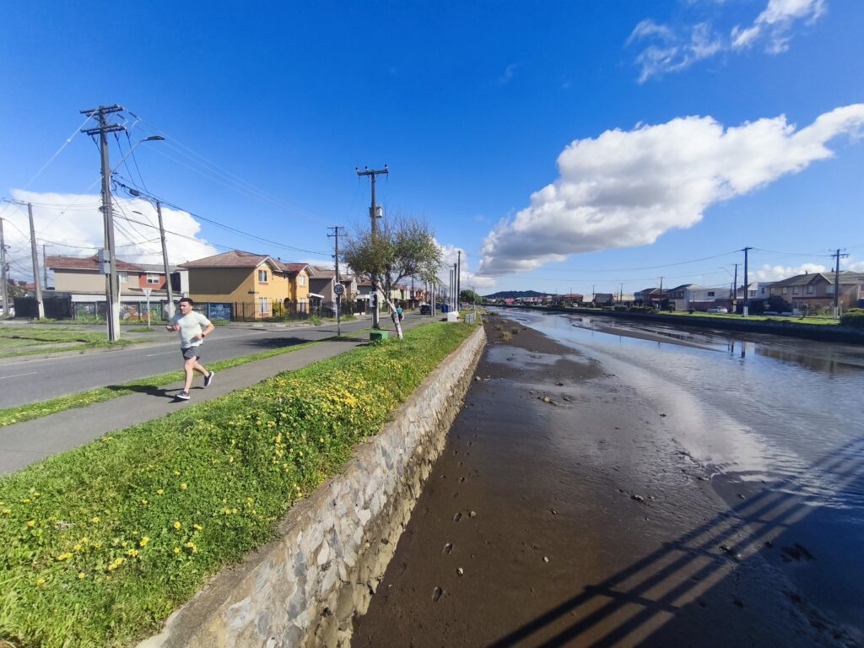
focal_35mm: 15
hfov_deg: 98.2
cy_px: 324
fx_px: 374
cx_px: 432
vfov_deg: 81.7
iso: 50
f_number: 2.2
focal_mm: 1.91
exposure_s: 1/2070
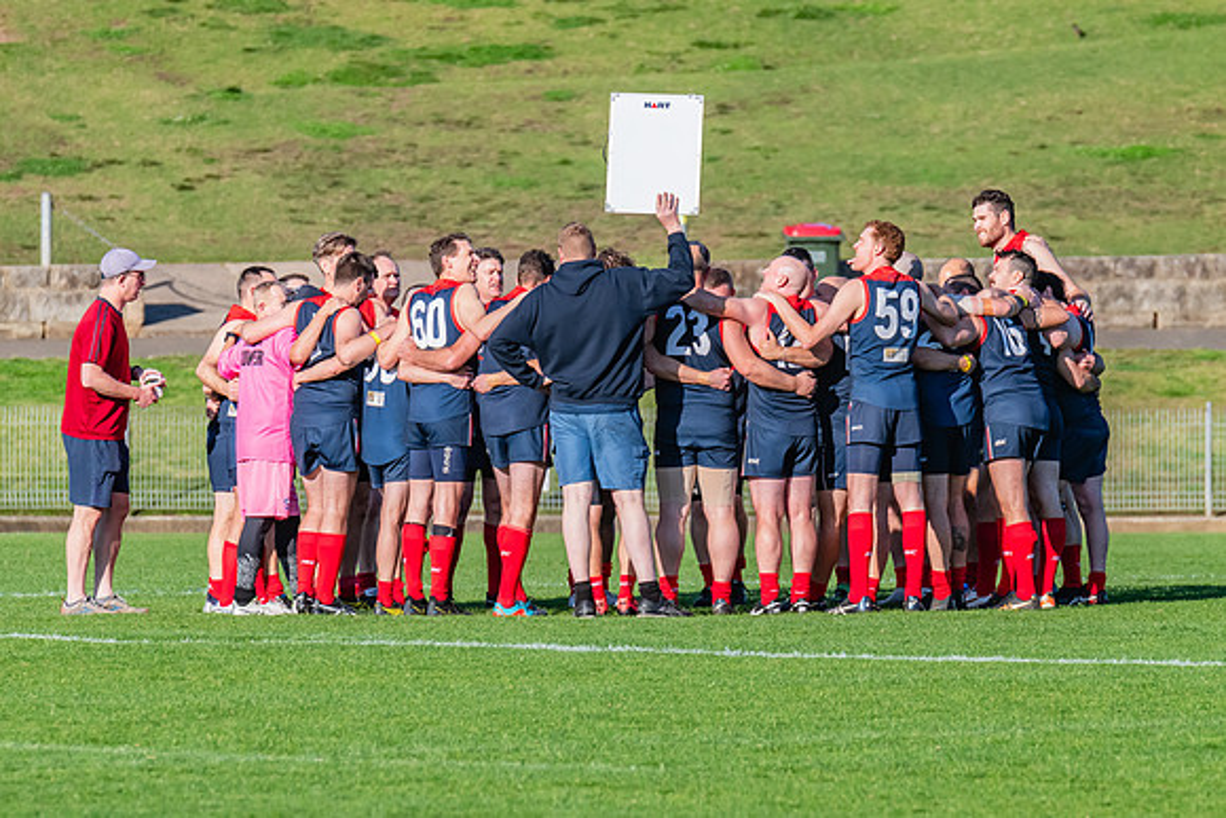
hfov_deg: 4.0
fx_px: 17522
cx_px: 658
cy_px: 391
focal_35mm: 514
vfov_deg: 2.7
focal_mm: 360
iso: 800
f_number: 8
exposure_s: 1/1600
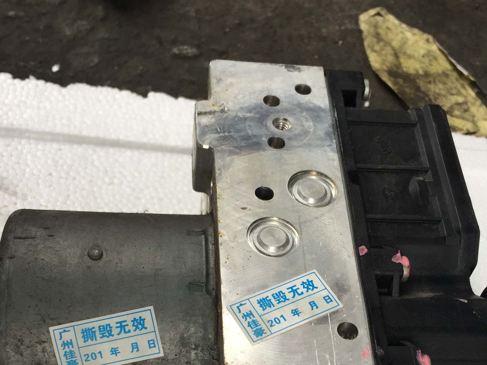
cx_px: 276
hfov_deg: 35.5
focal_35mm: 54
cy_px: 325
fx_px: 760
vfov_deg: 26.2
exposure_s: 1/100
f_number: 2.2
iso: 40
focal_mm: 4.15
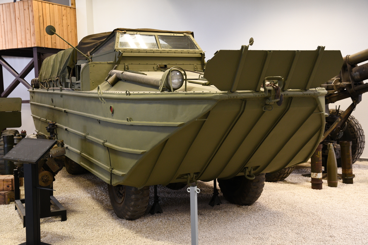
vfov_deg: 29.9
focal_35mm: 45
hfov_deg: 43.6
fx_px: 460
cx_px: 184
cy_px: 122
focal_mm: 30
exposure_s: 1/50
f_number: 3.5
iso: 800
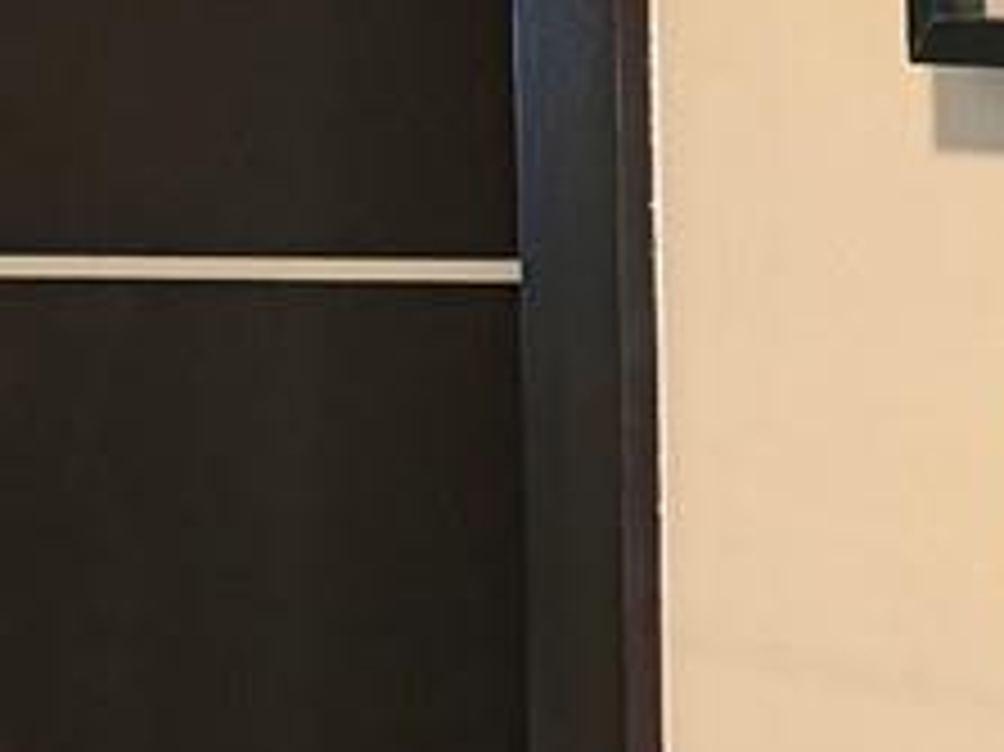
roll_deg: +0.0
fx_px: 4986
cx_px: 1117
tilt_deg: -10.4
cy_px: 635
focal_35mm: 172
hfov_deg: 11.3
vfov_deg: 8.6
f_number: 1.78
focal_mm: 6.76
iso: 250
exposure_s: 1/60
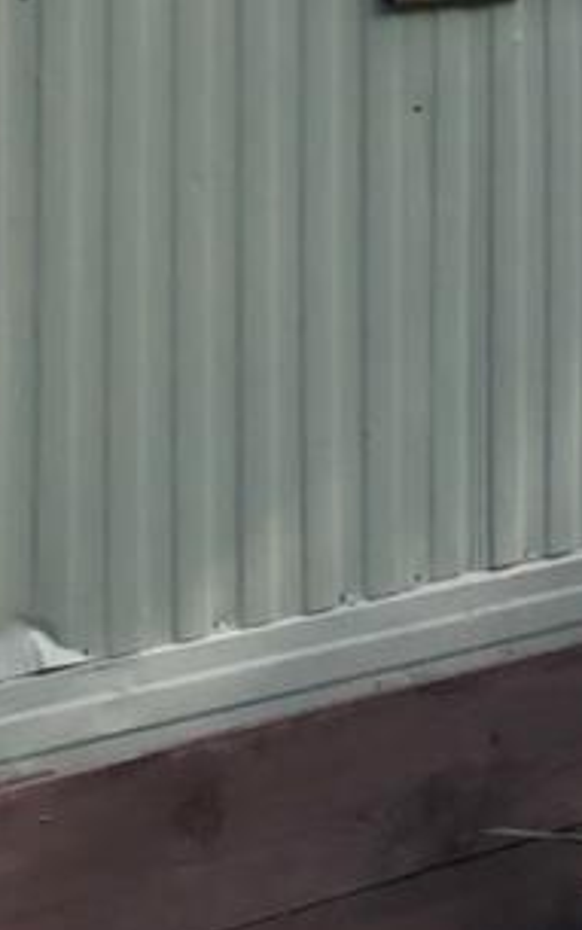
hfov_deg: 8.4
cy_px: -399
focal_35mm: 146
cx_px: 1315
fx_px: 3700
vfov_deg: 13.6
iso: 20
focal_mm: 3.99
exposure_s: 1/545
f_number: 1.8
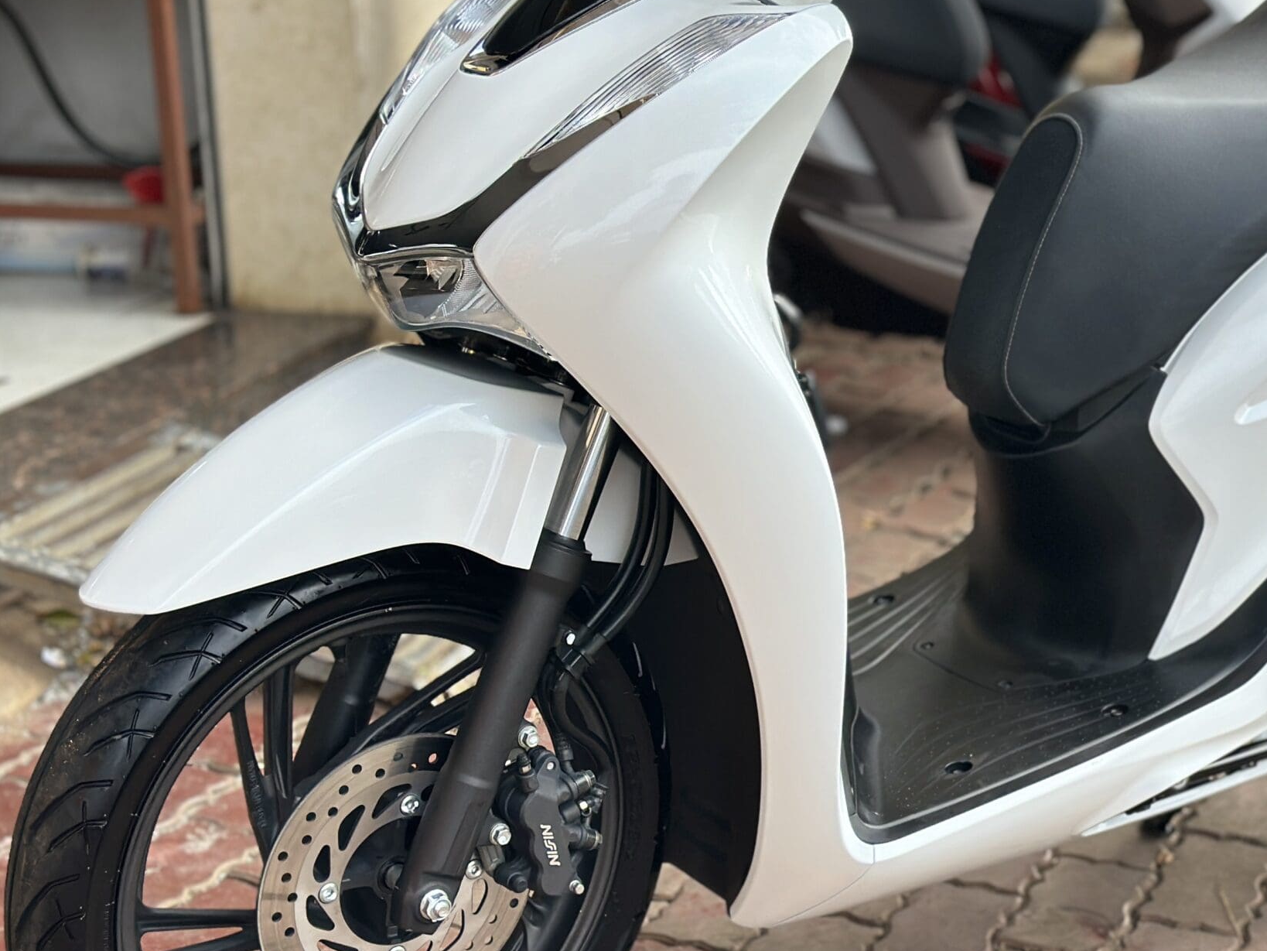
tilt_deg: -13.7
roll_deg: +0.3
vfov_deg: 19.6
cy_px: 440
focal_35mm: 75
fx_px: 2746
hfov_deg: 25.7
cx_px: 927
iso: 80
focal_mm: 6.86
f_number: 1.78
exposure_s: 1/850
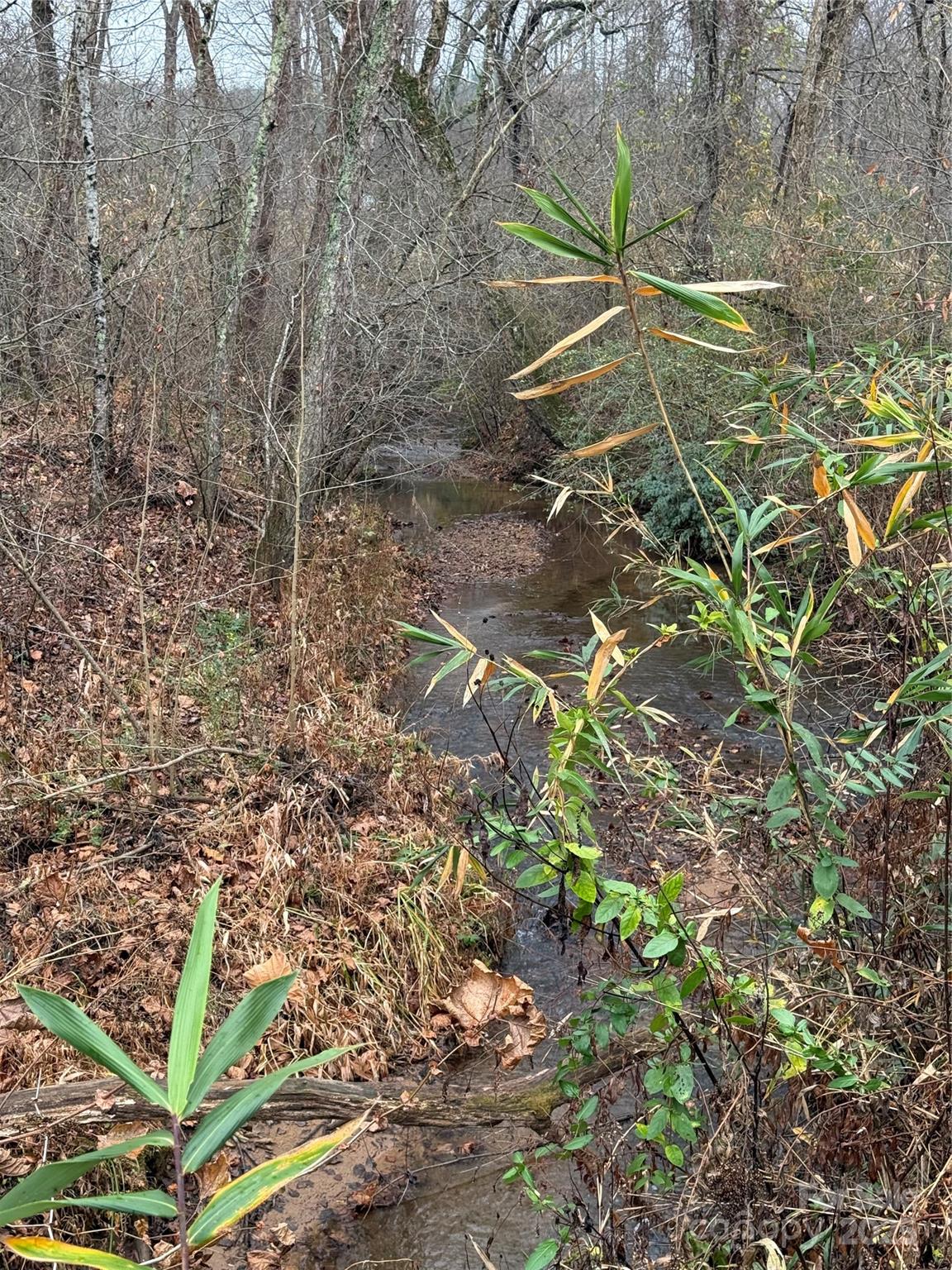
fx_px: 1760
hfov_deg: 30.3
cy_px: 635
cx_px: 476
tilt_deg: -9.6
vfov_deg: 39.7
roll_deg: -0.7
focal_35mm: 48
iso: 80
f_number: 1.78
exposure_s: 1/164
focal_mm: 6.76
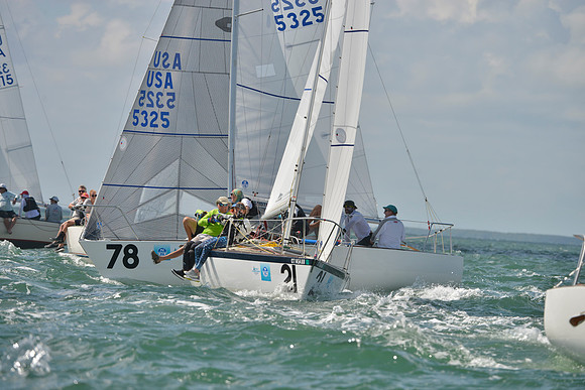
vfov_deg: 6.2
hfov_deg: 9.4
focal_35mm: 220
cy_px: 195
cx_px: 292
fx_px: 3576
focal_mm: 220
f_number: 7.1
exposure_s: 1/1250
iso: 200
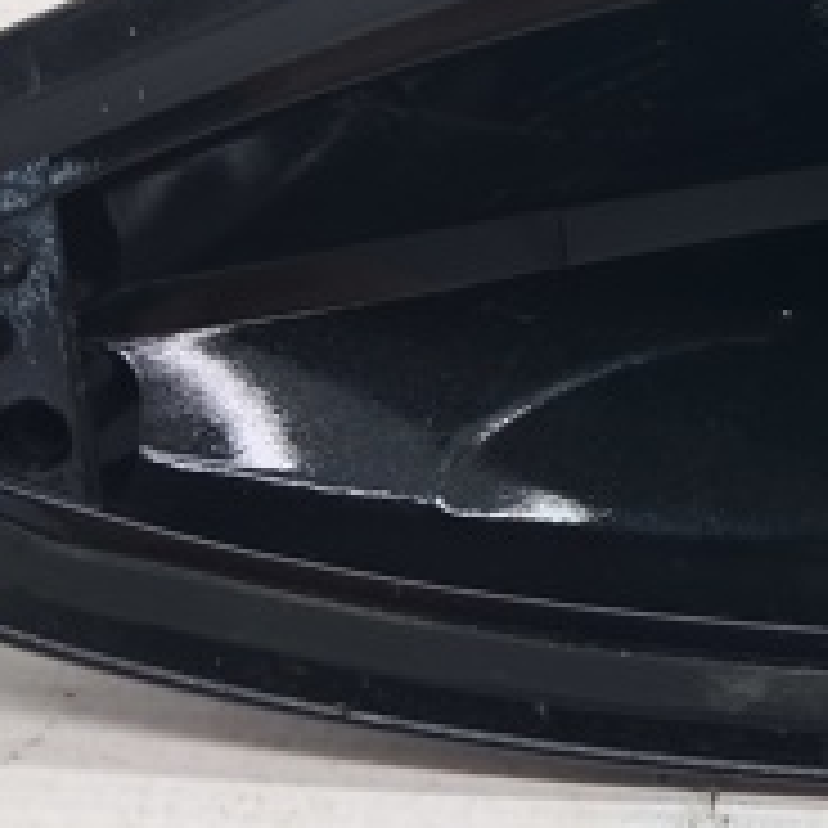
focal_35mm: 83
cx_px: 1017
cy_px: 146
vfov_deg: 20.6
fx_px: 2246
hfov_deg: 19.6
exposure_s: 1/50
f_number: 1.8
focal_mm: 4
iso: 50
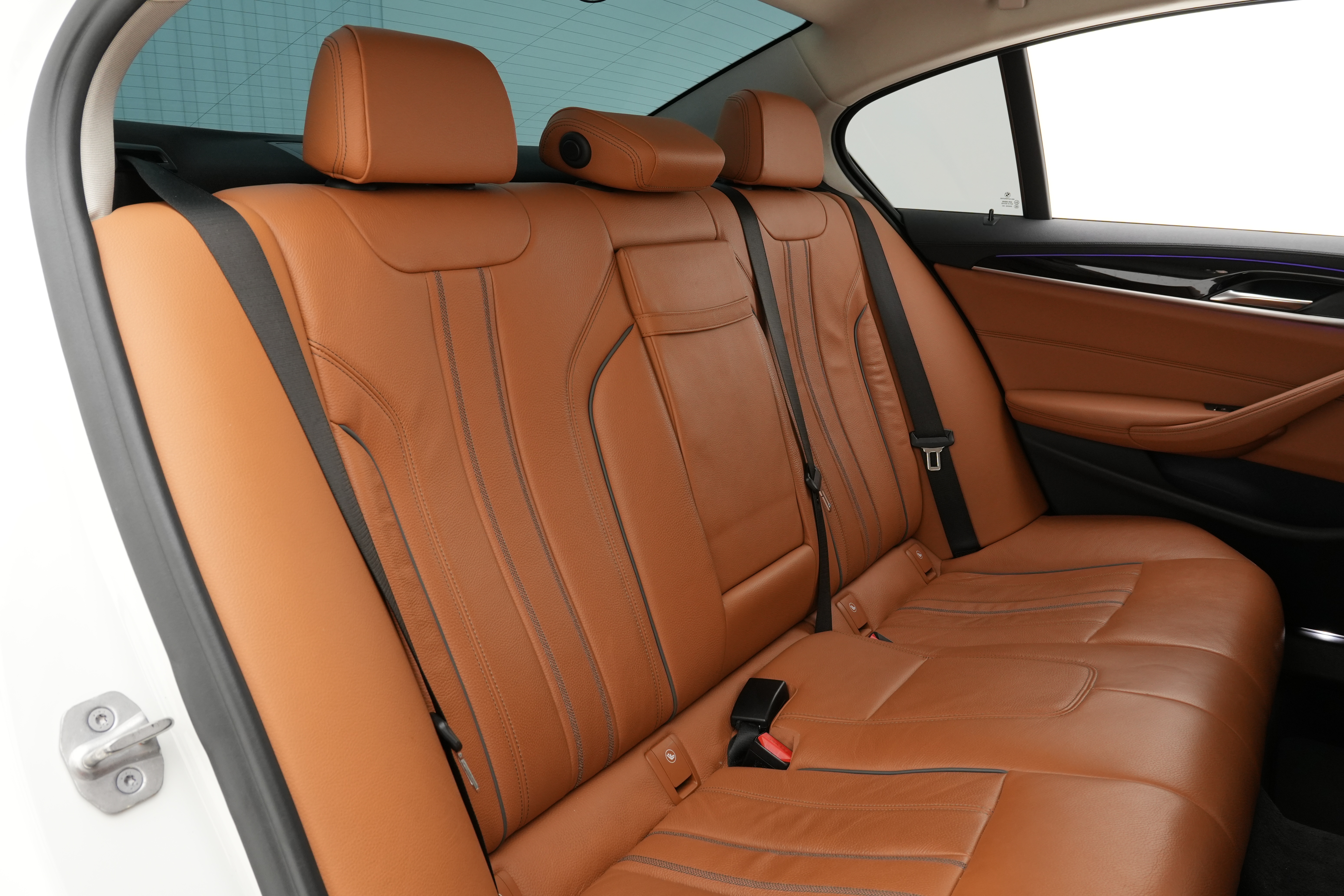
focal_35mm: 27
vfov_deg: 47.9
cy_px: 448
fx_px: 1008
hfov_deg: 67.4
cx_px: 672
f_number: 7.1
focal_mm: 18
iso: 640
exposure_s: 1/30
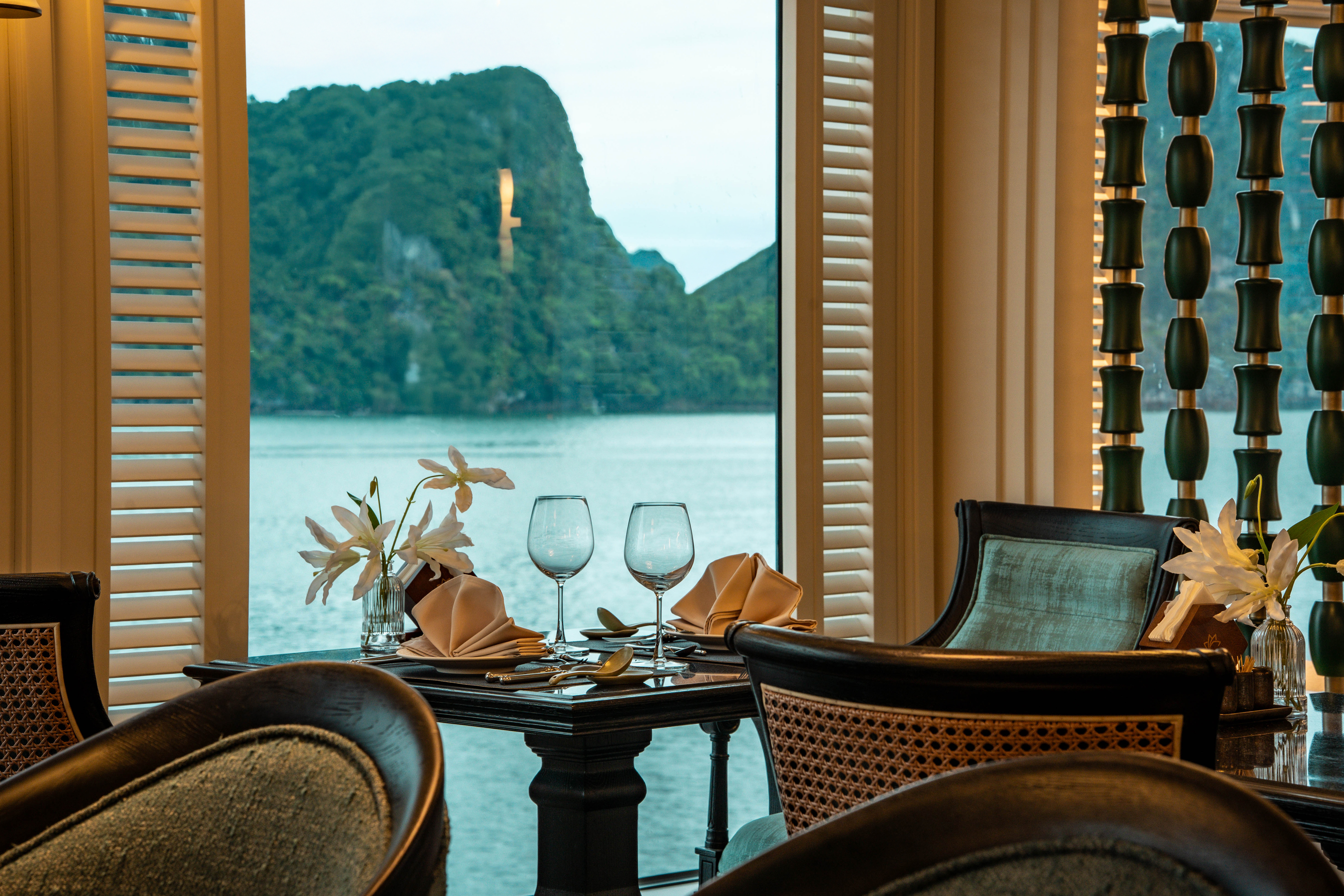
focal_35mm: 85
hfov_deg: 23.9
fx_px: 3173
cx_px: 672
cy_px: 448
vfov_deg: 16.1
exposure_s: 1/100
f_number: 10
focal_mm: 85
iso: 1000
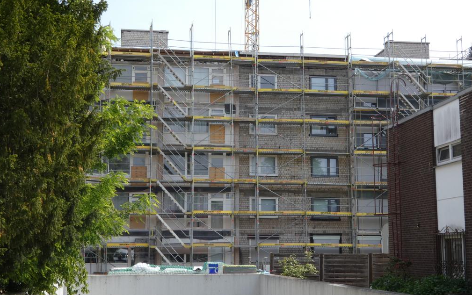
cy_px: 130
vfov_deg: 22.7
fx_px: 733
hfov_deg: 35.7
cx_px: 234
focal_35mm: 57
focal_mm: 9.5
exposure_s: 1/125
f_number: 8
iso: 80
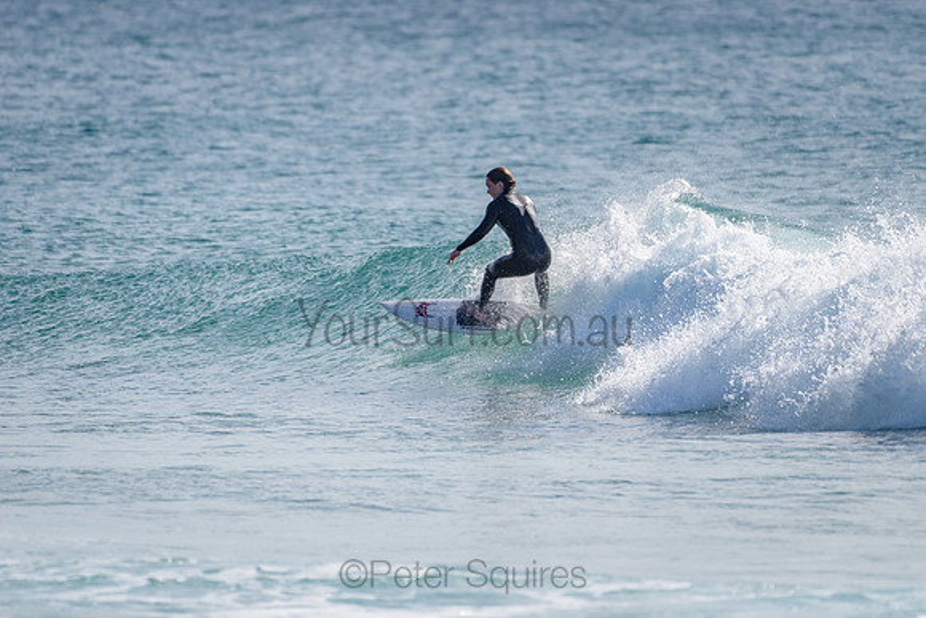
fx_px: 15766
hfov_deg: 3.4
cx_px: 567
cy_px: 256
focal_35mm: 613
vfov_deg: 2.2
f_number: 5.6
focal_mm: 500
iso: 220
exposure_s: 1/3200
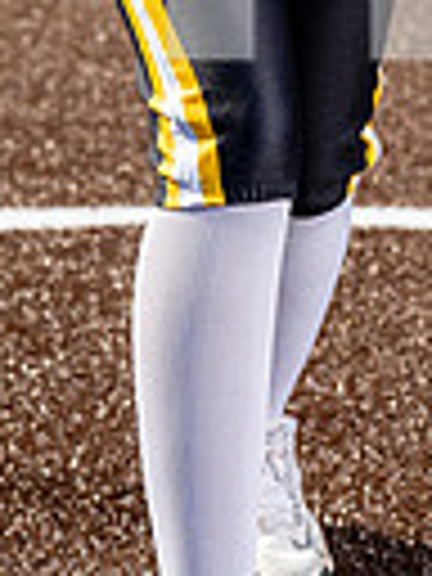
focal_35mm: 165
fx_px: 2746
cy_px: -392
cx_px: 328
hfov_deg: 9.0
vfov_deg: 11.3
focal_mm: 49
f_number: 4
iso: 100
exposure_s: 1/1000
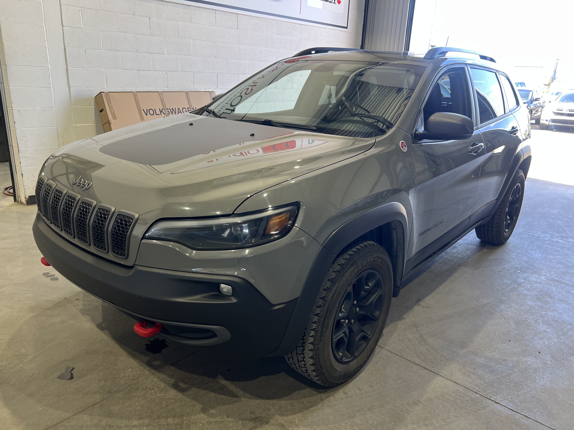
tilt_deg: -17.6
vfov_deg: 53.1
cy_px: 215
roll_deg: -2.4
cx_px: 287
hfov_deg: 67.3
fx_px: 431
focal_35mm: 26
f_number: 1.5
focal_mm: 5.7
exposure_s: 1/121
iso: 64
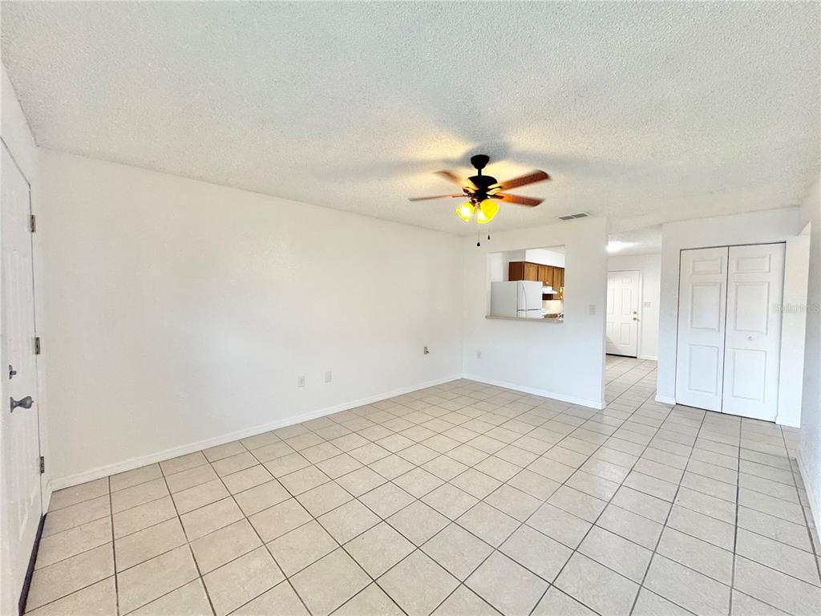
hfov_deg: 102.1
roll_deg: -0.6
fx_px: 332
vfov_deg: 85.7
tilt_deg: -2.0
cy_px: 308
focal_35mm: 14
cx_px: 410
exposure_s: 1/60
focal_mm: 2.22
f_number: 2.2
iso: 160
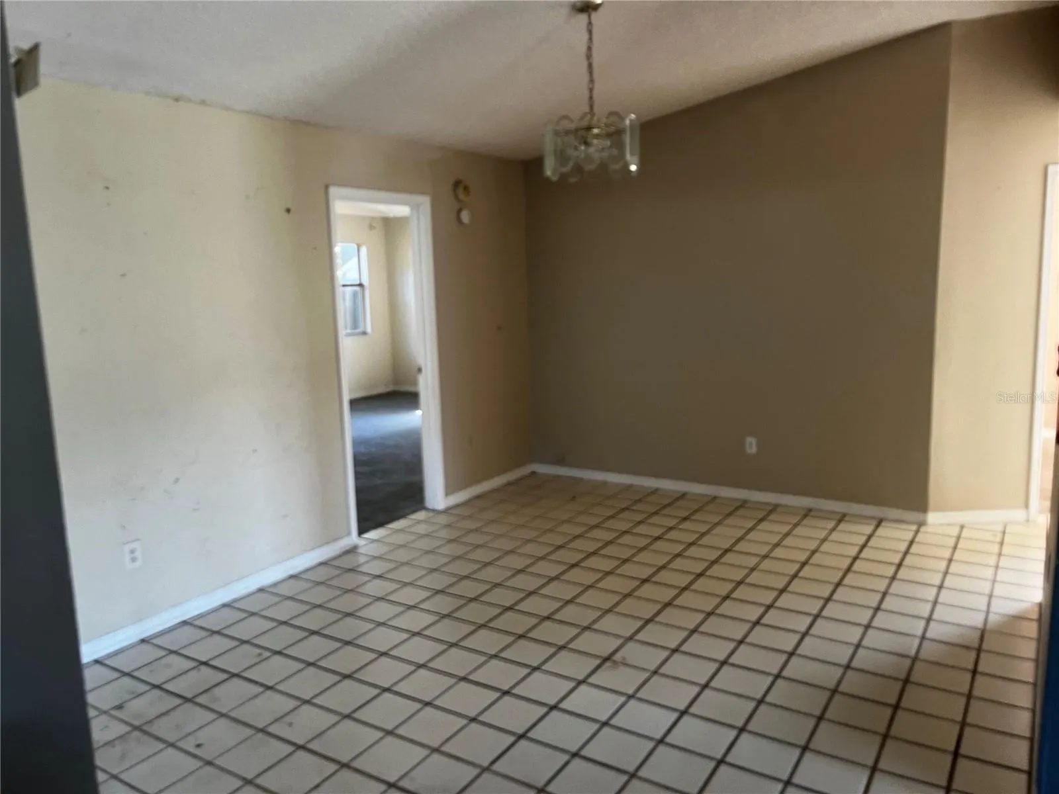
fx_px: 795
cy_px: 397
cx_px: 530
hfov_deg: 67.3
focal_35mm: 26
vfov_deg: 53.1
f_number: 1.6
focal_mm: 5.1
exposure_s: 1/60
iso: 125
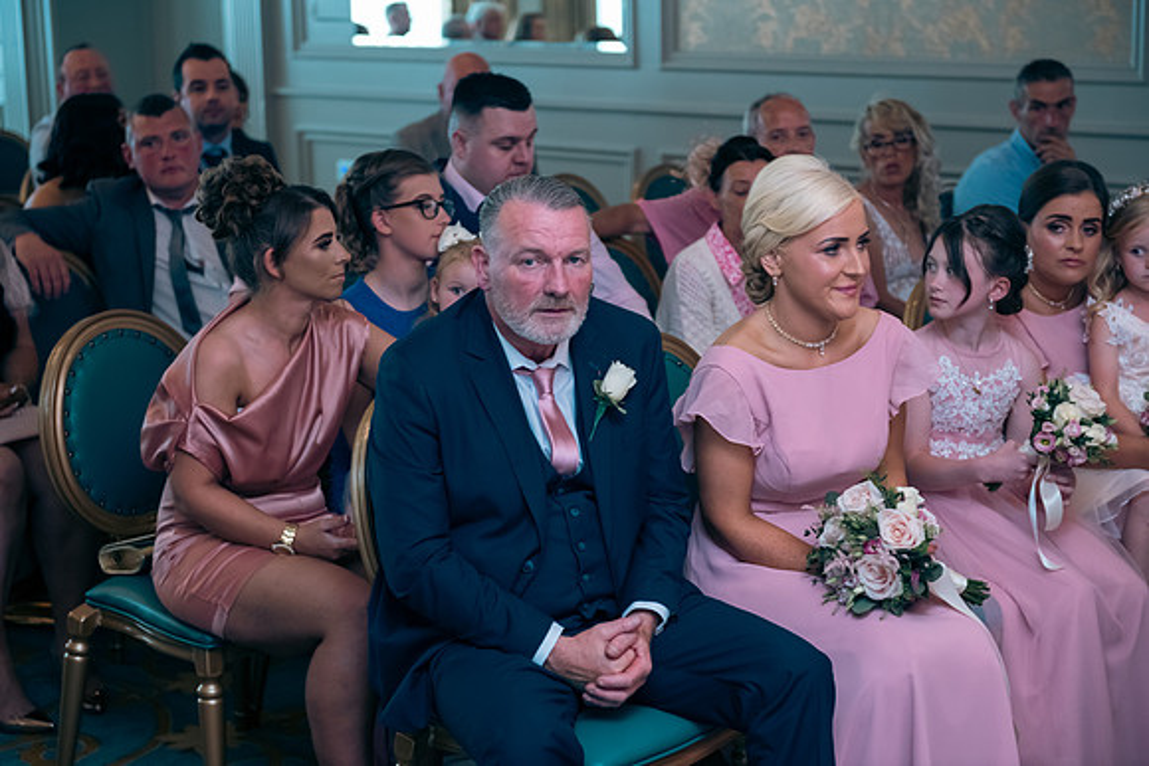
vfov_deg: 19.5
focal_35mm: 70
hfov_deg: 28.8
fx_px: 2235
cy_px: 383
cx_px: 574
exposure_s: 1/160
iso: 640
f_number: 3.5
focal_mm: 70
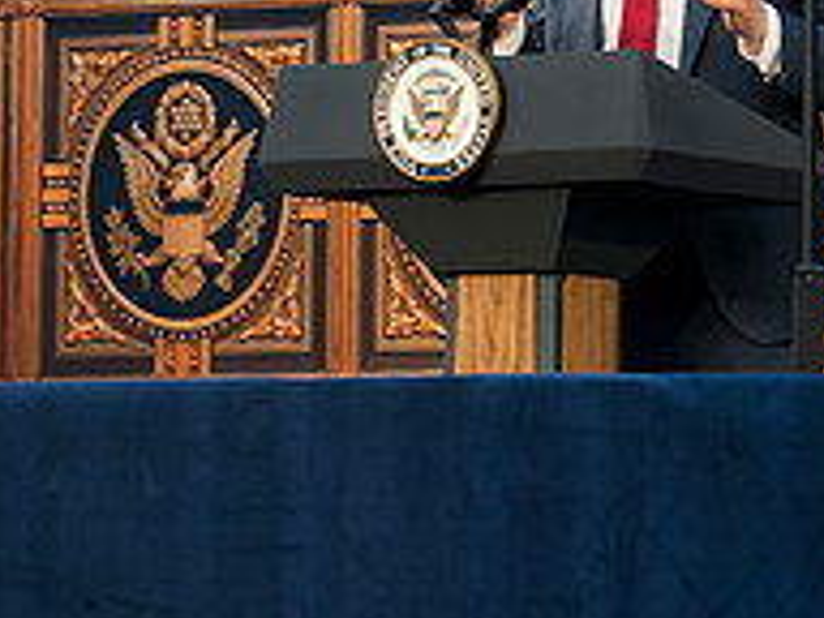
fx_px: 8046
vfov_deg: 4.4
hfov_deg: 5.9
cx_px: 631
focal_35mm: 338
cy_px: 73
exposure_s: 1/160
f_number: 4
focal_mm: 150
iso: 500
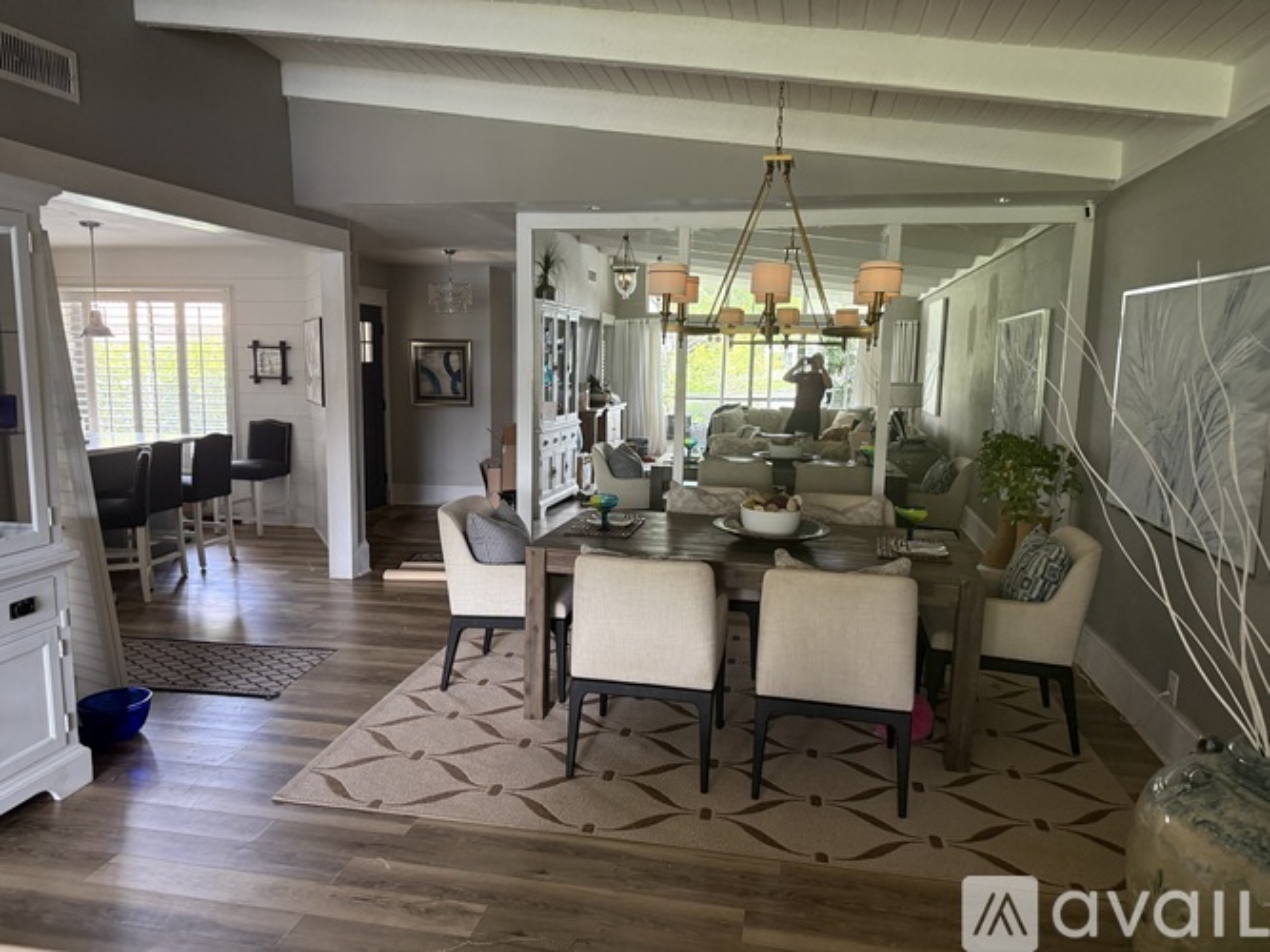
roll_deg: -0.3
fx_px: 880
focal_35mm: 24
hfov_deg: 71.6
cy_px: 476
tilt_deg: -7.4
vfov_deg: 56.8
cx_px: 635
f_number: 1.78
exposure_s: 1/60
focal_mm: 6.76
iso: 320
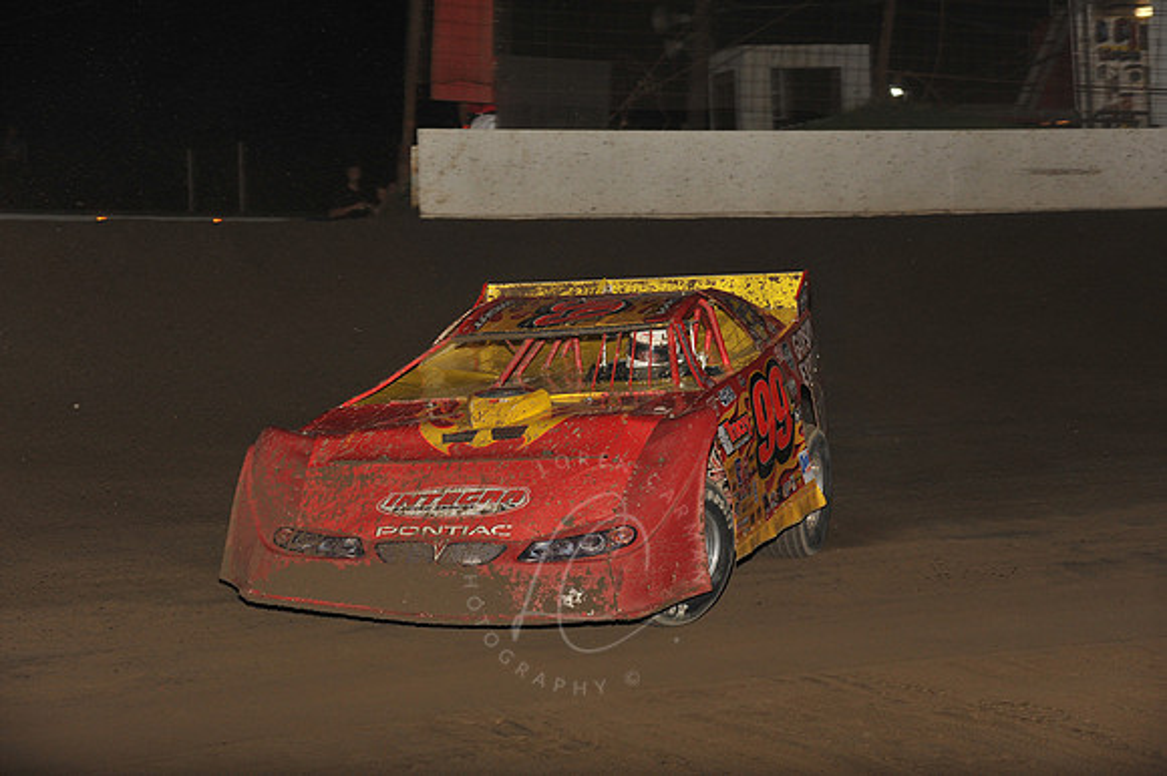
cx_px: 584
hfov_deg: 17.1
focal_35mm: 120
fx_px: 3888
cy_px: 388
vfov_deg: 11.4
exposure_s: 1/320
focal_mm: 120
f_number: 7.1
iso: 1000
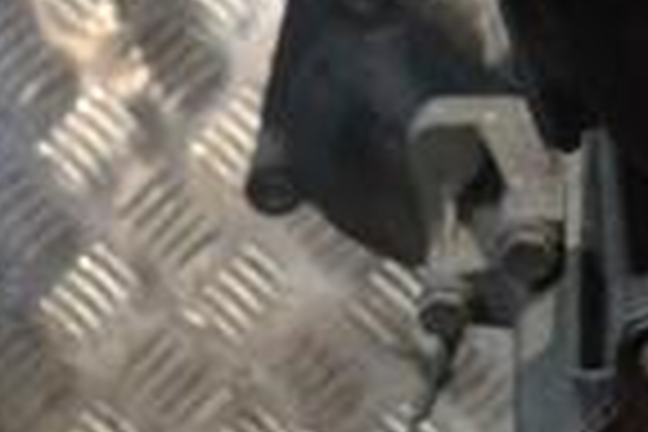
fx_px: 3834
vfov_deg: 6.4
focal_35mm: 213
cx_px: 1030
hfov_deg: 9.3
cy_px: 148
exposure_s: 1/125
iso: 3200
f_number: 5.6
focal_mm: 34
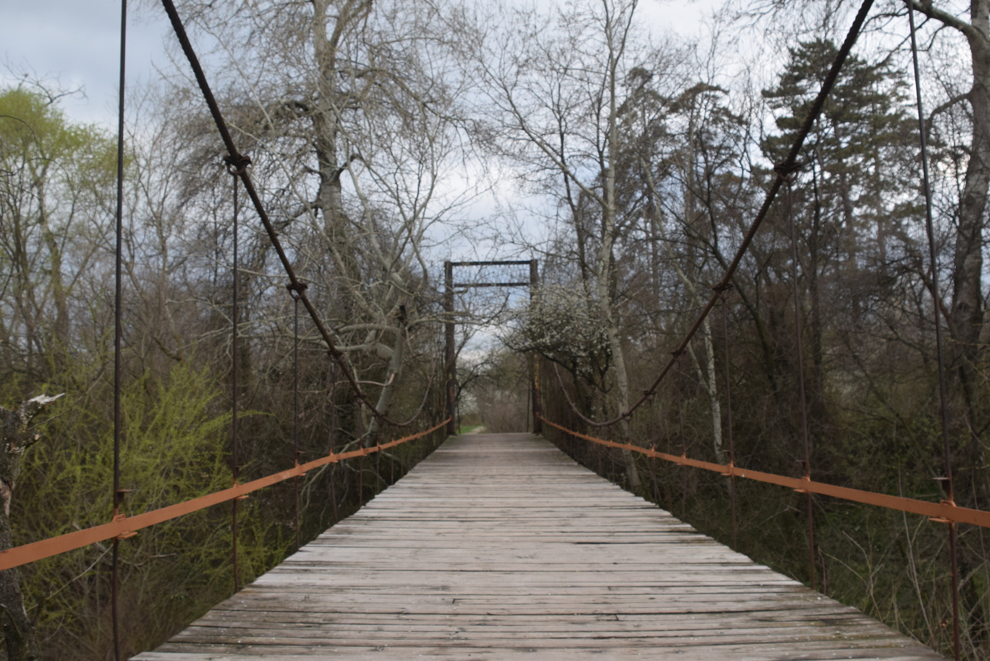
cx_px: 495
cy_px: 330
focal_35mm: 42
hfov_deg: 46.4
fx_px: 1155
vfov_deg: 31.9
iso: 400
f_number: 7.1
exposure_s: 1/200
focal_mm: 28
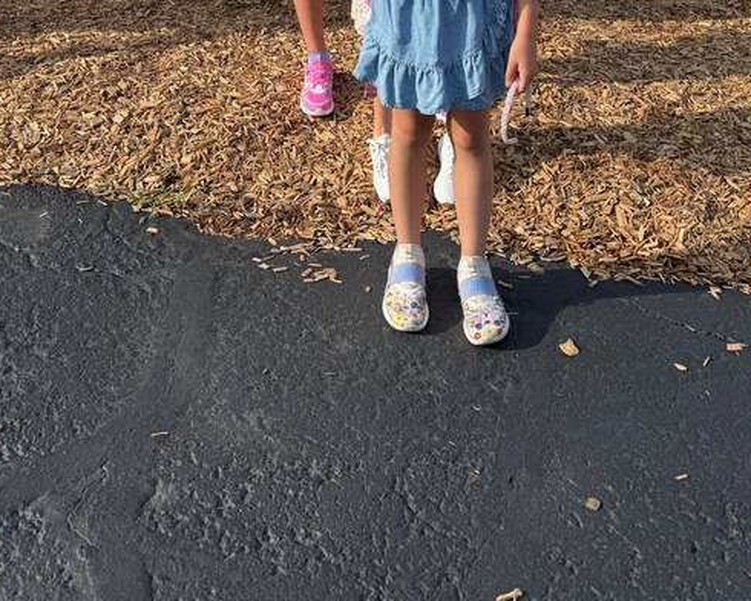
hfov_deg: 38.0
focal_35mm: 49
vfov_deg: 26.4
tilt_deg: -8.2
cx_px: 395
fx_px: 1089
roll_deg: -1.3
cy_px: -172
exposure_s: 1/3584
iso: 80
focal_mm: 6.76
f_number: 1.78
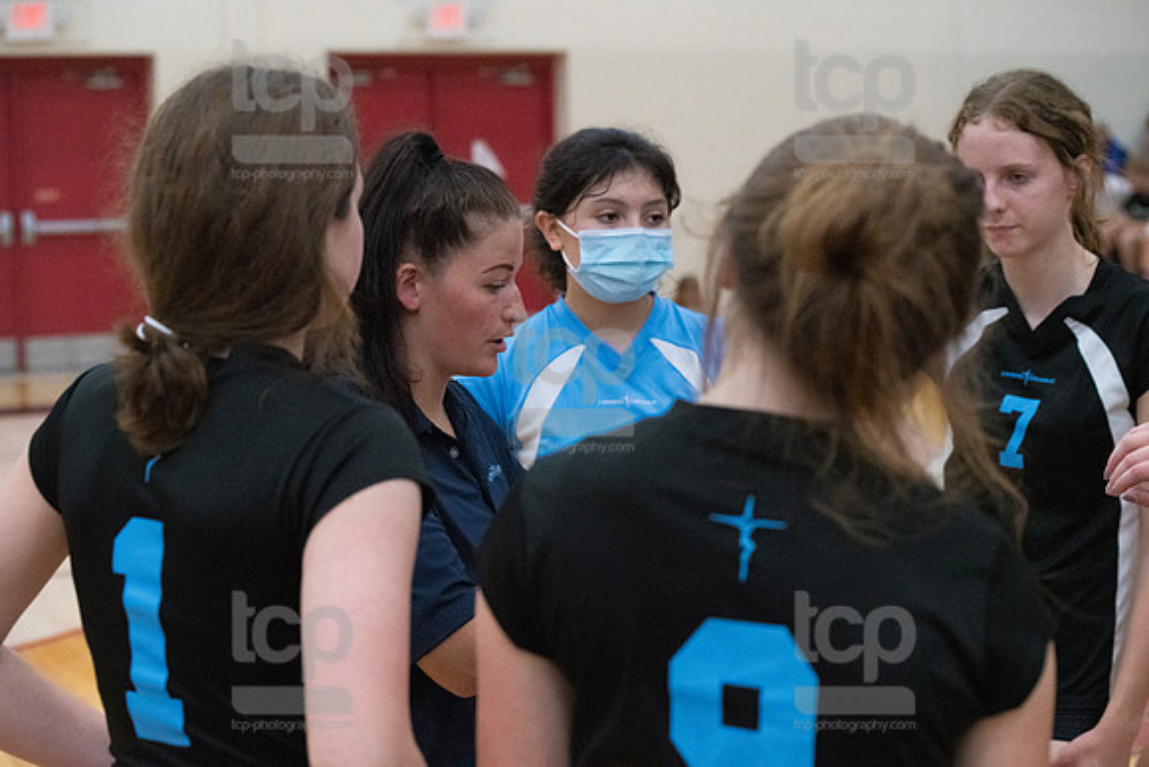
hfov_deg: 27.0
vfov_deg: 18.2
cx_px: 574
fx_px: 2394
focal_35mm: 75
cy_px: 384
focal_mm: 75
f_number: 4.5
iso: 6400
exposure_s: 1/1000
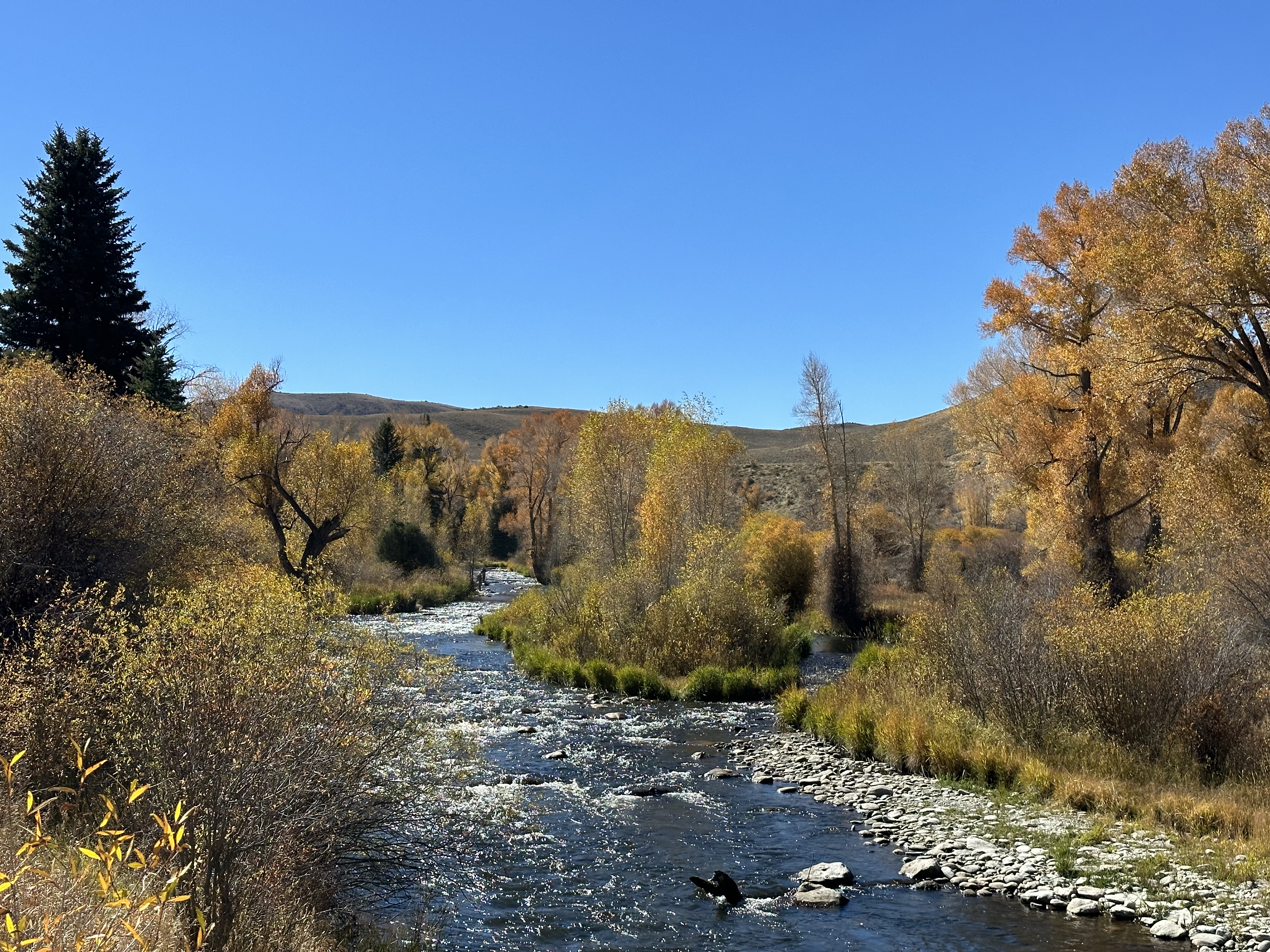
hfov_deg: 39.7
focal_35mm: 48
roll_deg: -3.0
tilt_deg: +2.6
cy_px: 476
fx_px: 1761
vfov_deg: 30.3
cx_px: 635
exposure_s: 1/4566
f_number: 1.78
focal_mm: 6.86
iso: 64
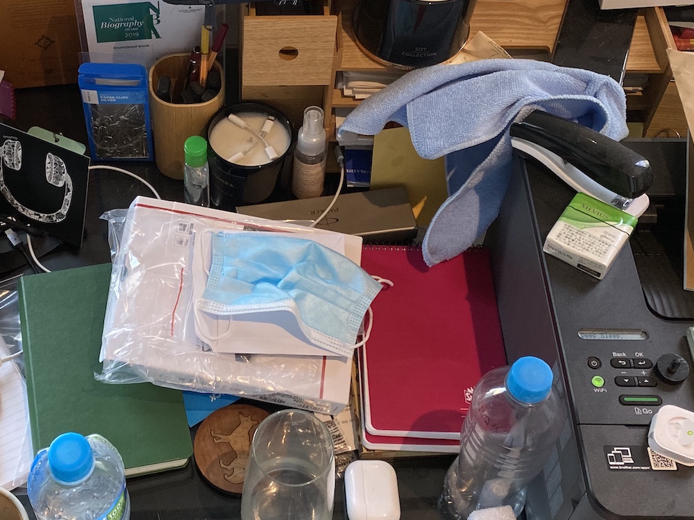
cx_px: 225
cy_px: 207
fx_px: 1043
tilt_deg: -51.9
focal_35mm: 52
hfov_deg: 36.4
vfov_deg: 28.0
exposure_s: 1/100
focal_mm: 4.25
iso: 125
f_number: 1.8
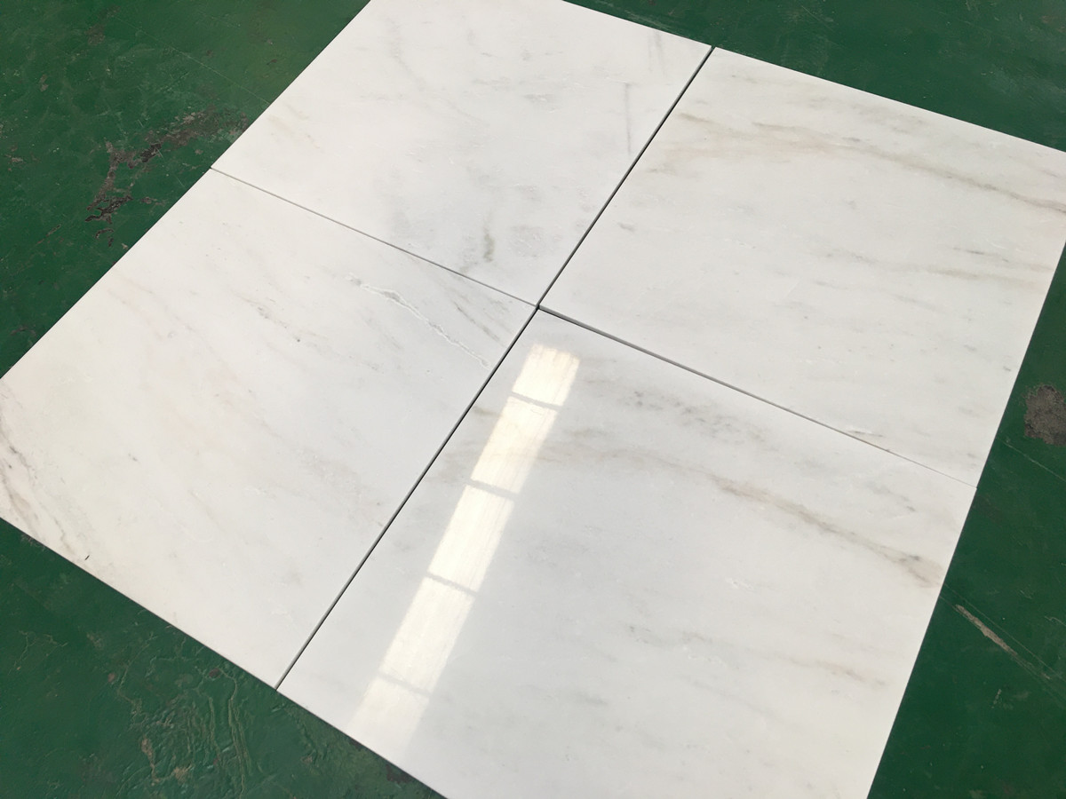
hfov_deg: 61.7
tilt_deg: -57.6
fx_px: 893
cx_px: 533
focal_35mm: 29
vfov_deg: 48.2
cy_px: 400
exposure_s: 1/33
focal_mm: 4.15
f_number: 2.2
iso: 25
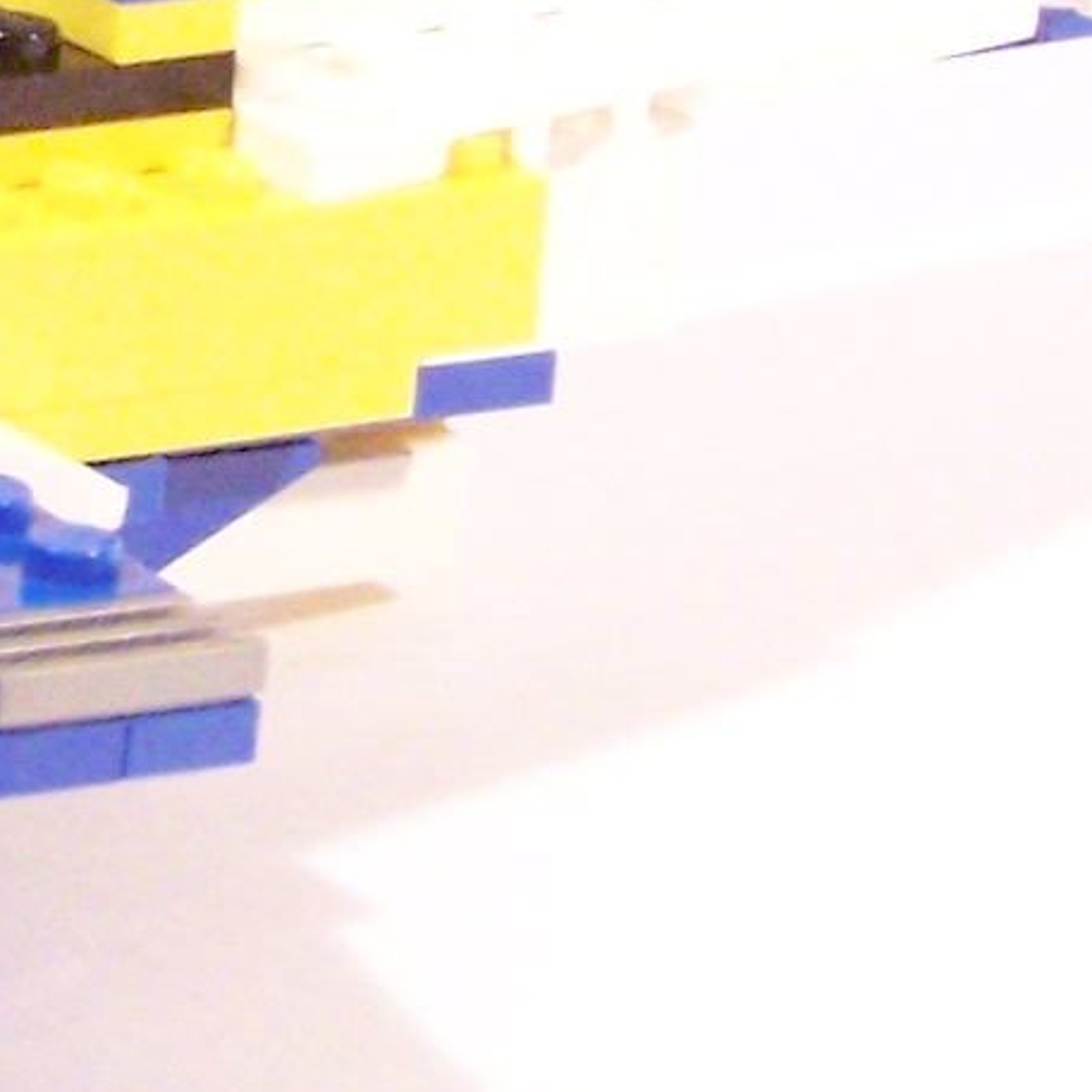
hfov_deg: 7.3
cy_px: -165
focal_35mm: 239
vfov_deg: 7.3
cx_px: 33
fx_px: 8530
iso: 400
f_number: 3.6
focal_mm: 8
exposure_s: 1/20
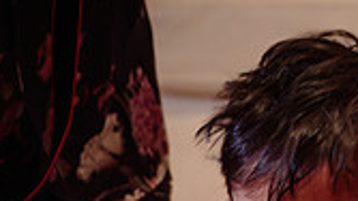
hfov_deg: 7.8
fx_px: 2630
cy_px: 390
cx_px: 136
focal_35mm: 277
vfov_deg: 4.3
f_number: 4.5
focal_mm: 70
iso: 500
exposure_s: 1/50
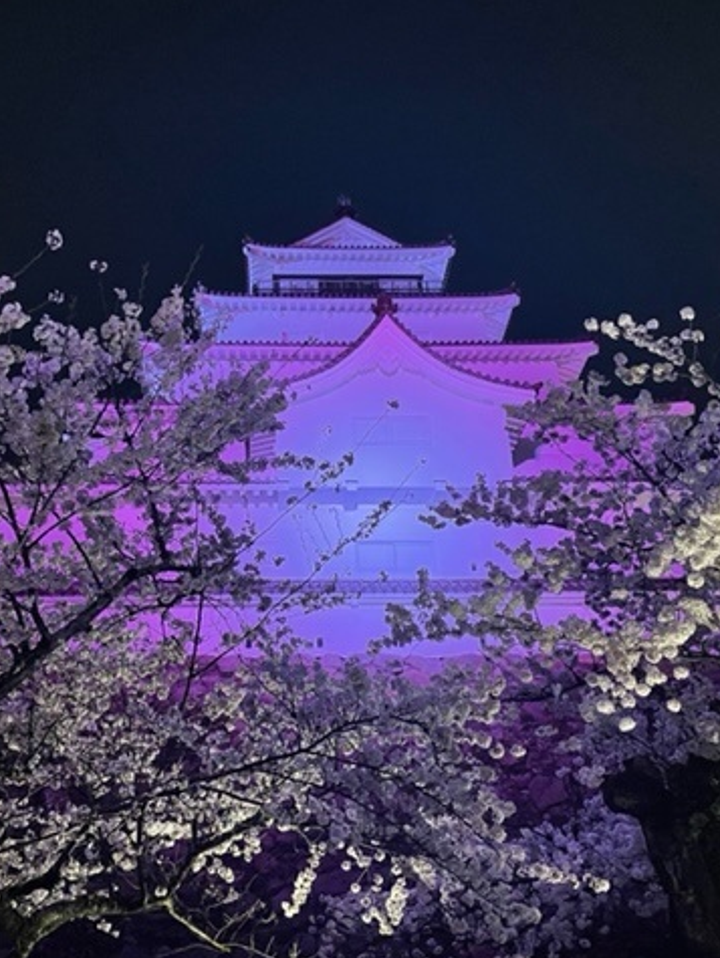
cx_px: 301
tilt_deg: +30.6
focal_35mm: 35
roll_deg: +1.4
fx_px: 969
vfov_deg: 52.6
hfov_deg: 40.6
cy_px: 480
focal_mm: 4.2
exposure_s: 1/25
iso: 500
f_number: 1.6
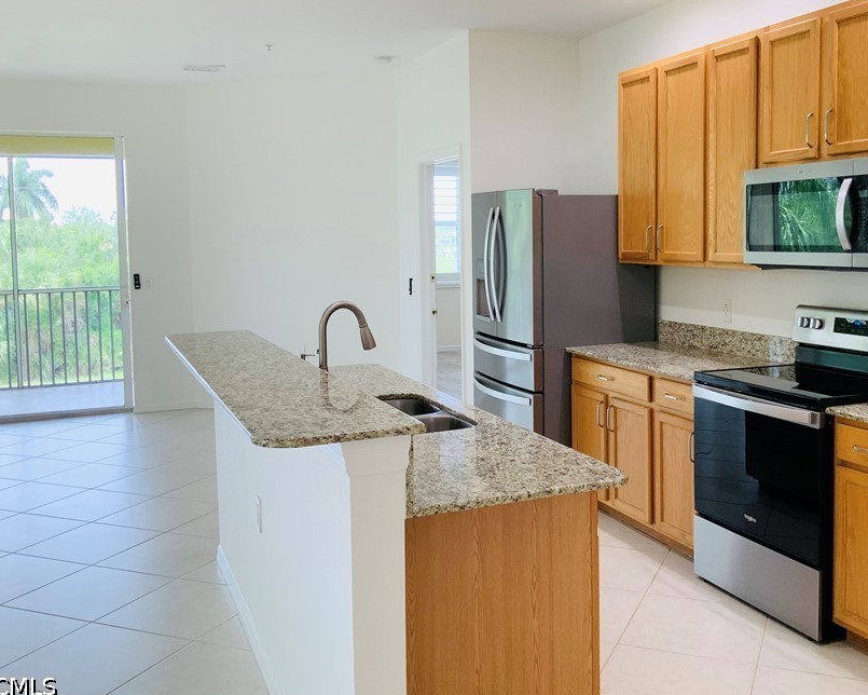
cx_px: 507
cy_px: 290
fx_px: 925
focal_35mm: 36
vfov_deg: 41.0
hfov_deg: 50.1
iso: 32
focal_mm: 3
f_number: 1.8
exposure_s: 1/60
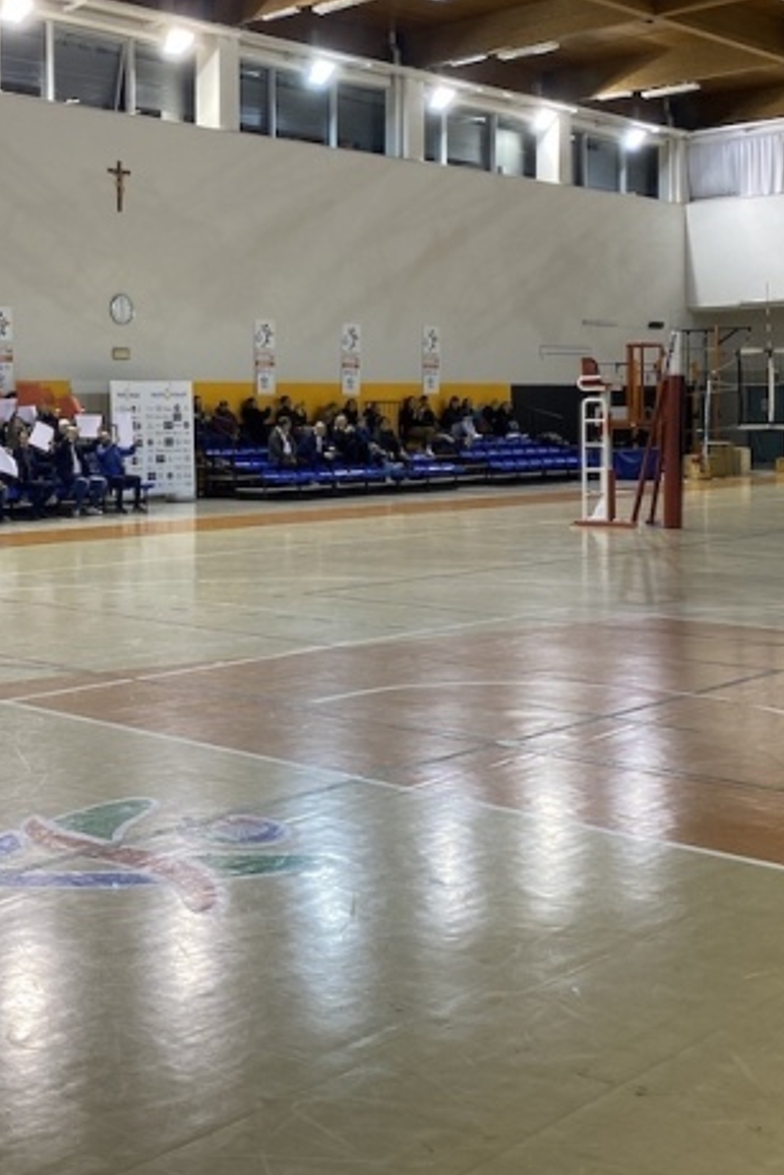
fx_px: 1534
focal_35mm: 47
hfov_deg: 27.5
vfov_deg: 41.7
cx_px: 66
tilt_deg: -1.6
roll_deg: +1.6
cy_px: 462
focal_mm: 4.25
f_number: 1.8
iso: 125
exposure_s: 1/100
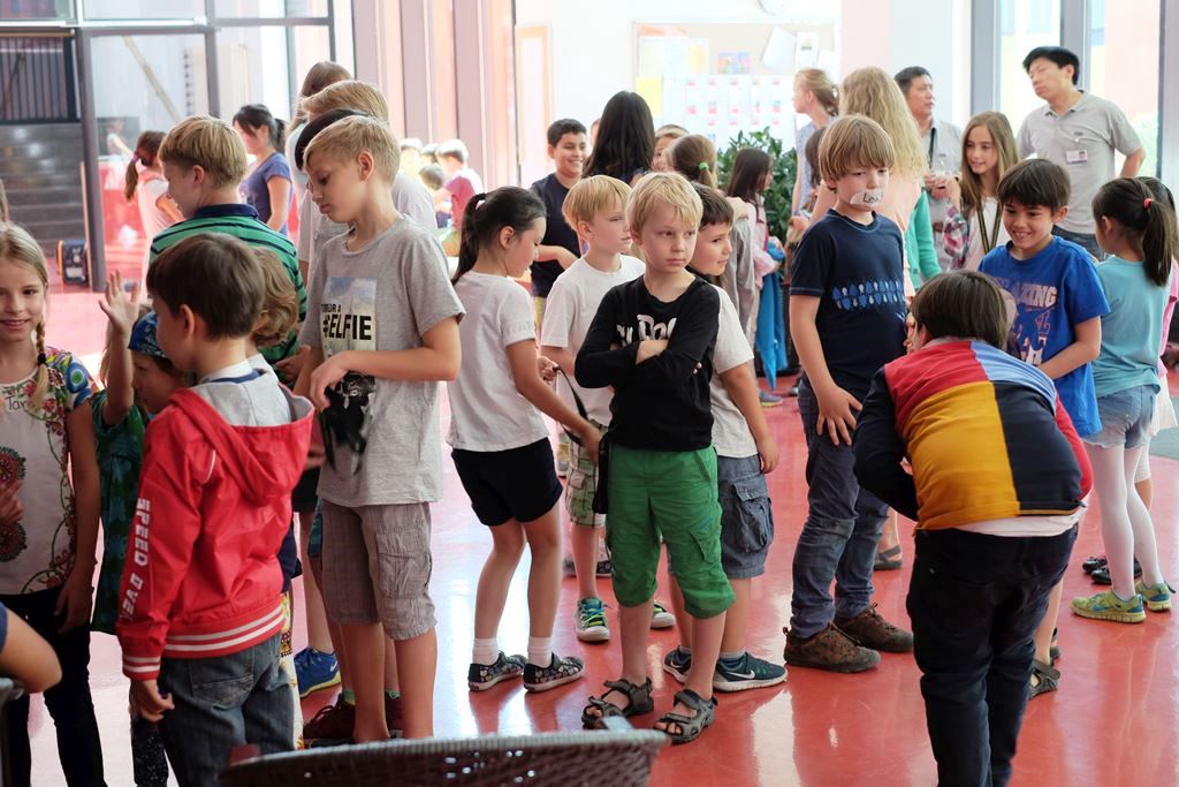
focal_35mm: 53
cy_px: 394
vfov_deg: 25.5
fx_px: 1736
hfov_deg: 37.5
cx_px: 590
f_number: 2.8
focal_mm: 35
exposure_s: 1/60
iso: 500
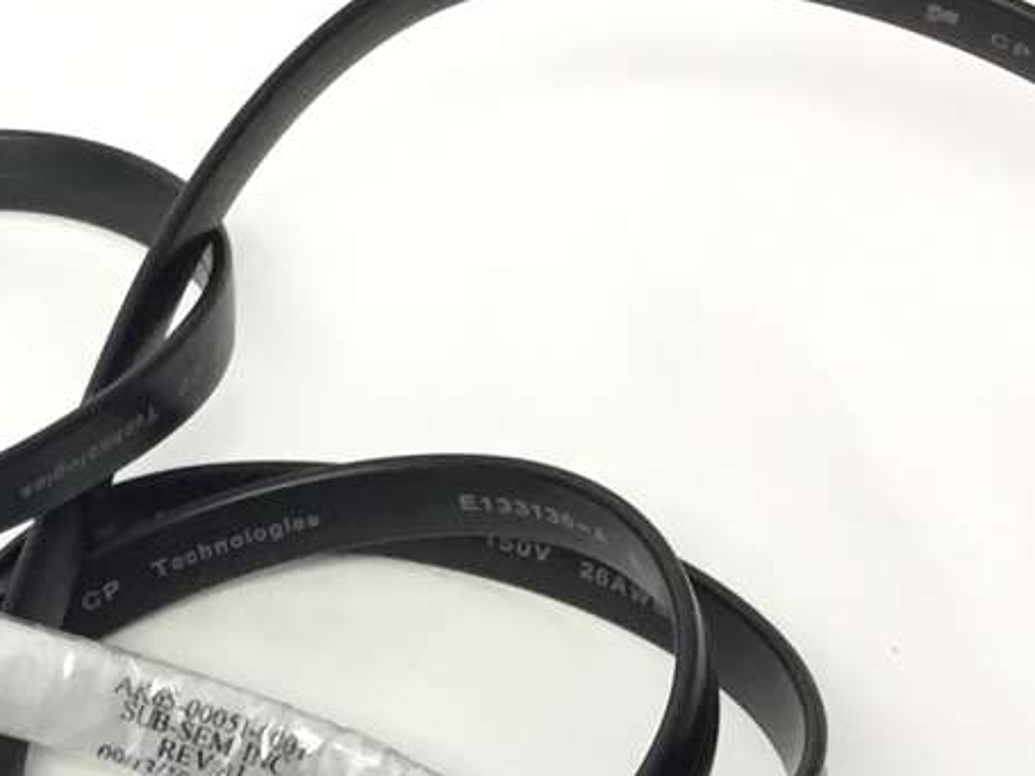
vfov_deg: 13.3
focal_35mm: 109
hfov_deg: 17.7
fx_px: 3258
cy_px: 832
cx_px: 26
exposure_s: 1/30
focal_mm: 3.3
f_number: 2.4
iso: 40
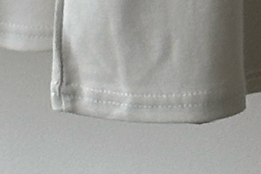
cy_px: -526
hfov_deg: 4.0
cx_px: -47
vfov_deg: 2.6
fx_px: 3741
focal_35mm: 516
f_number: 1.78
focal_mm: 6.86
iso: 80
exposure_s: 1/71
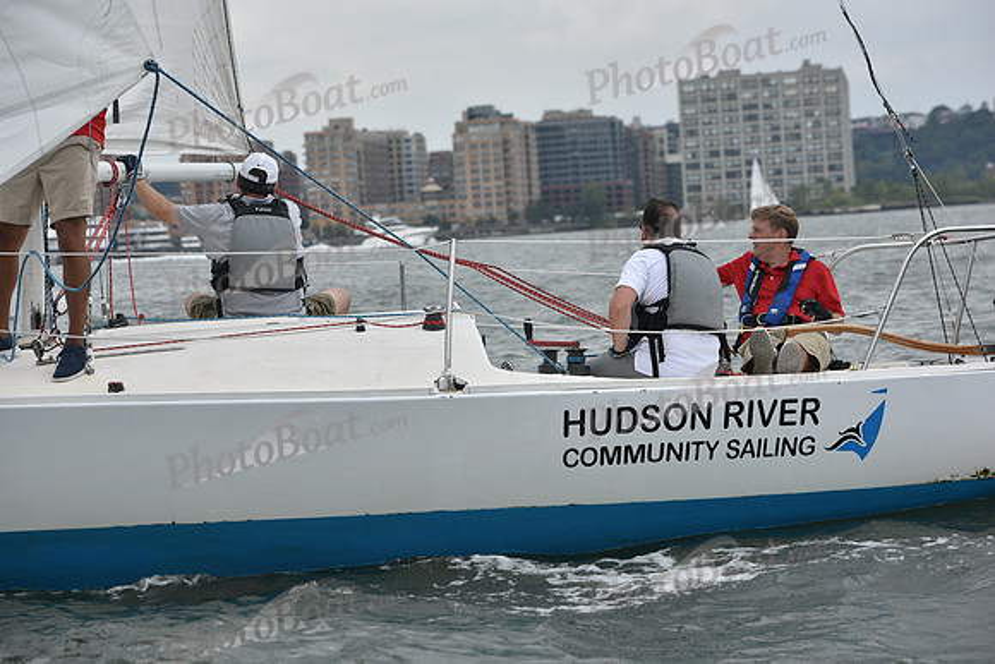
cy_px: 332
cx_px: 498
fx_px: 2709
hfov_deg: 20.8
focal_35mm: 98
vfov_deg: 14.0
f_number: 5.6
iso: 320
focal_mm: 98
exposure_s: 1/1250
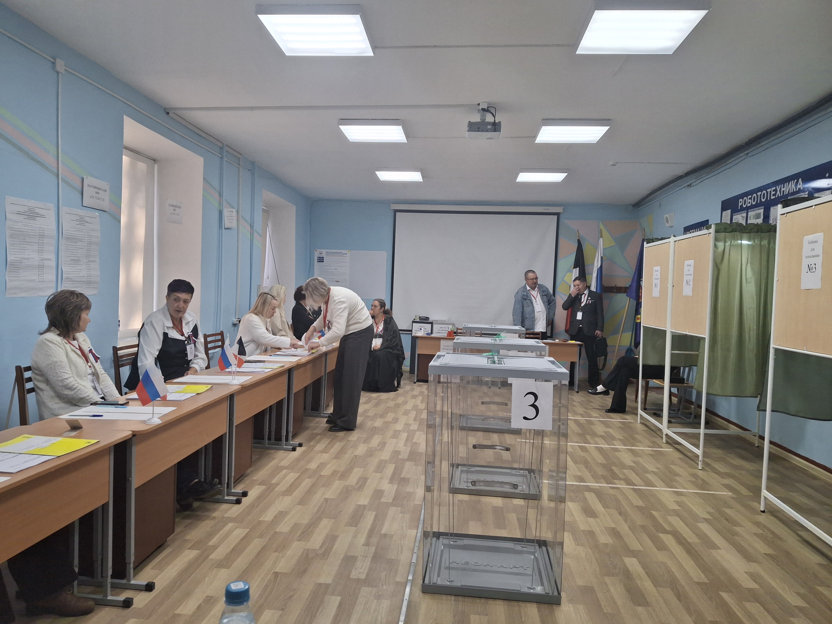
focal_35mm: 25
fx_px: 601
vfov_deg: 54.9
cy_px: 312
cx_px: 416
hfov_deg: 69.4
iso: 80
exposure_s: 1/100
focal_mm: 4.69
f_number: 1.8
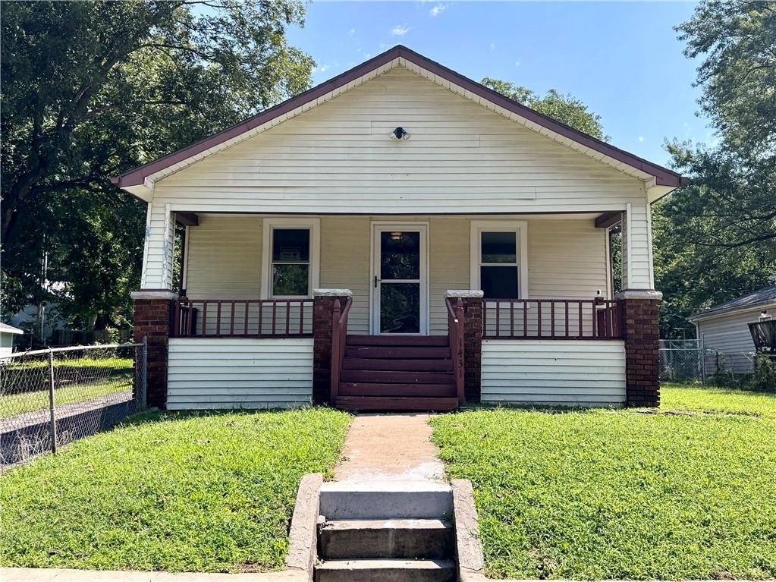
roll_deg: +0.5
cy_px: 291
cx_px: 388
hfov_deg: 71.6
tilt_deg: +8.5
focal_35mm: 24
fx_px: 538
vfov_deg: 56.8
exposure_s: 1/3247
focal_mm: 6.76
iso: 80
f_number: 1.78
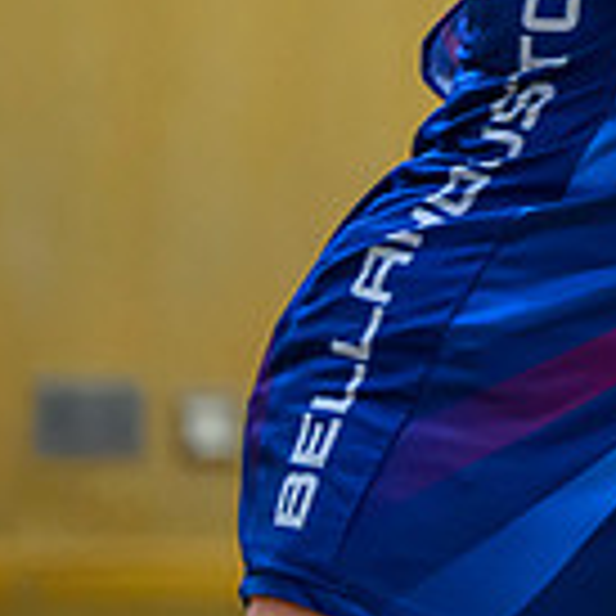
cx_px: 1087
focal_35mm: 726
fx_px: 14617
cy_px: -277
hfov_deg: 2.4
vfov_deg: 2.4
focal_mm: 175
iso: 4000
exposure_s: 1/1000
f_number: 3.2
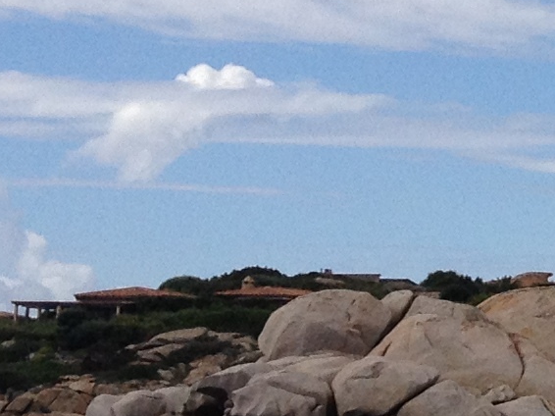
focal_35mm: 202
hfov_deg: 8.9
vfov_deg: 7.3
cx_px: 1326
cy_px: 42
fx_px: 3237
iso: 64
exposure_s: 1/3067
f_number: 2.4
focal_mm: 4.28
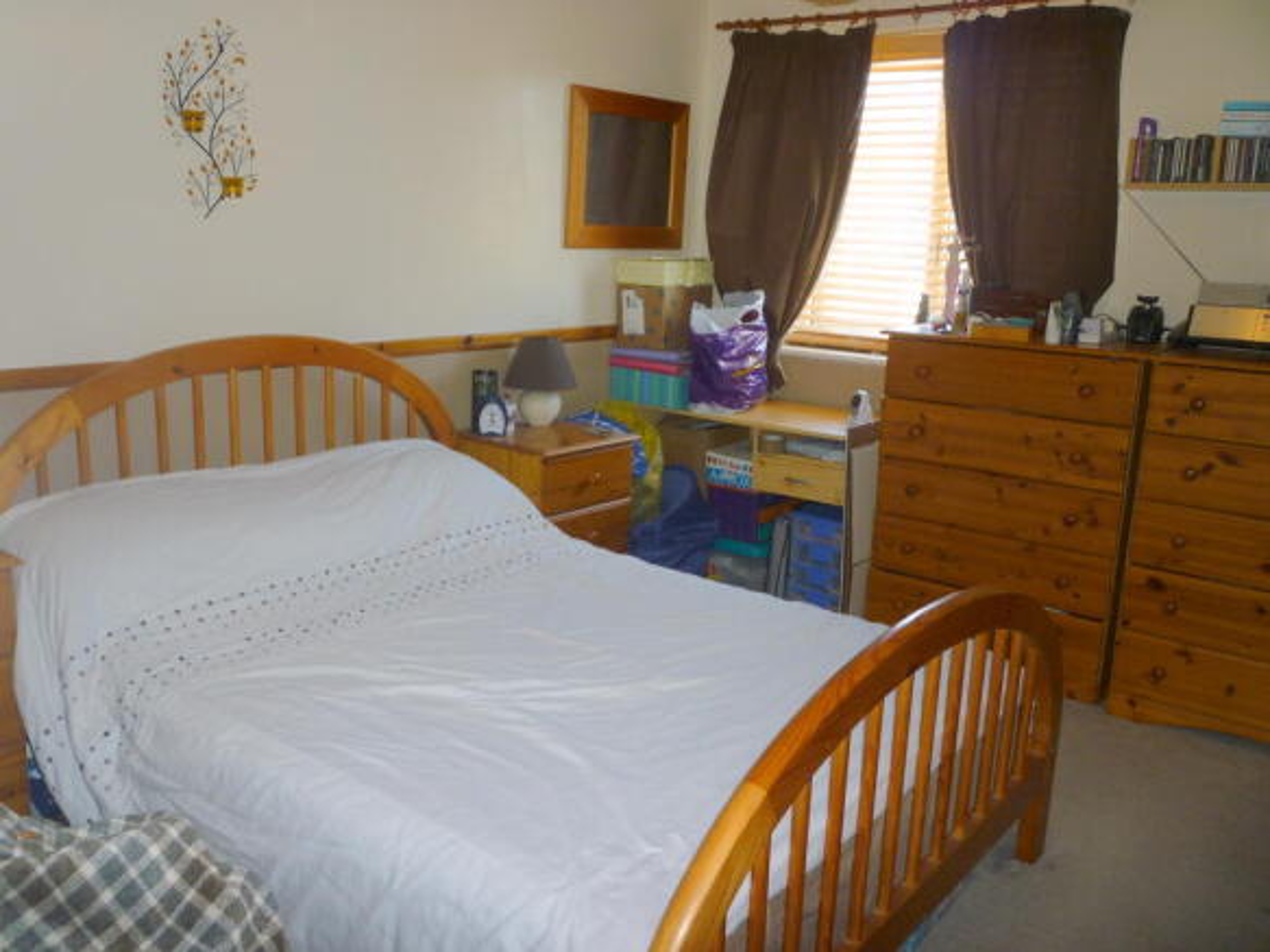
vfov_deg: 48.2
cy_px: 476
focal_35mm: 29
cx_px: 635
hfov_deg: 61.7
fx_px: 1064
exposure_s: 1/30
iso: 100
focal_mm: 5.2
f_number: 3.3
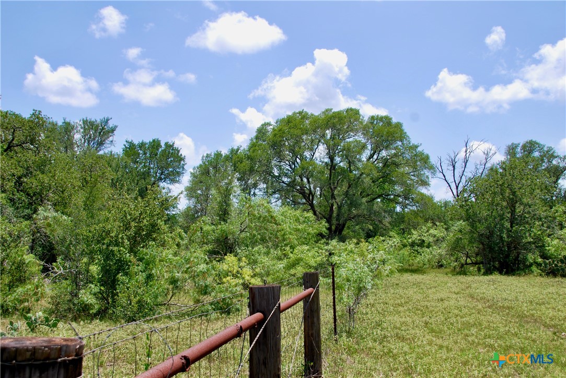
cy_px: 189
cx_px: 283
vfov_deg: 35.6
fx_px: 590
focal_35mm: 38
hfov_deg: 51.2
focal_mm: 25
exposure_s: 1/250
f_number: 8
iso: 100
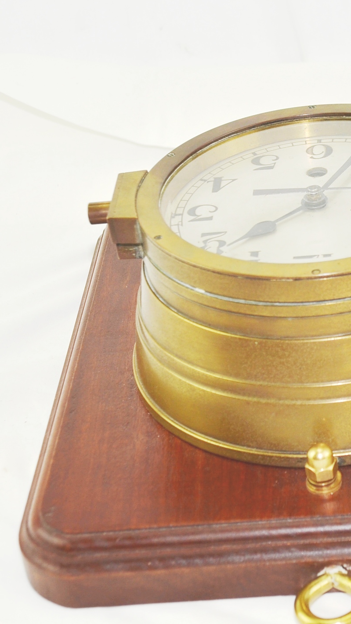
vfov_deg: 24.5
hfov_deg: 13.7
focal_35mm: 87
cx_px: 329
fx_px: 1440
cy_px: 290
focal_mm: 32
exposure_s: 1/200
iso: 200
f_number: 4.2
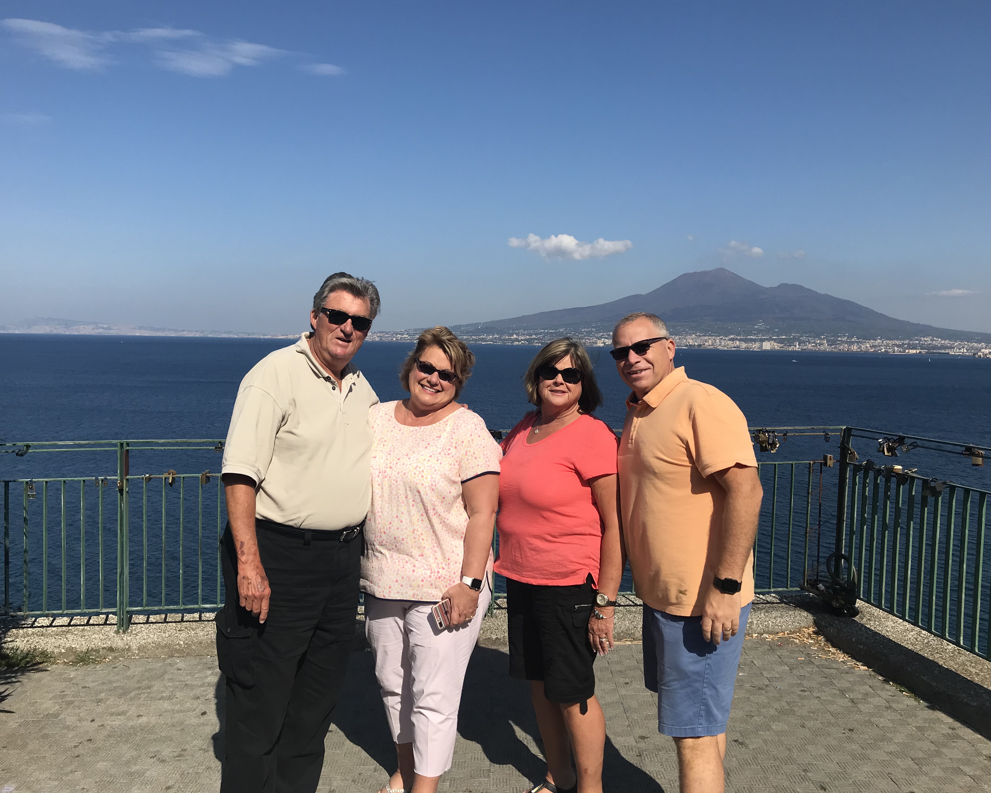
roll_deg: -1.2
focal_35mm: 30
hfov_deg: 58.8
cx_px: 502
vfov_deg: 48.5
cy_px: 389
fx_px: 880
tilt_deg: -1.5
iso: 20
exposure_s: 1/4167
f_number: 1.8
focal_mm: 3.99
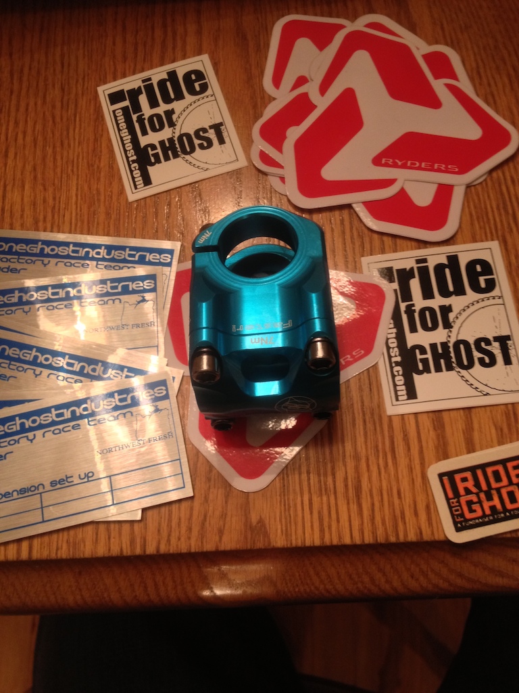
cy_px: 346
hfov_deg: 40.7
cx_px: 260
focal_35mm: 35
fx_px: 700
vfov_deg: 52.6
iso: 200
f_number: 2.4
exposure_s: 1/20
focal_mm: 4.28
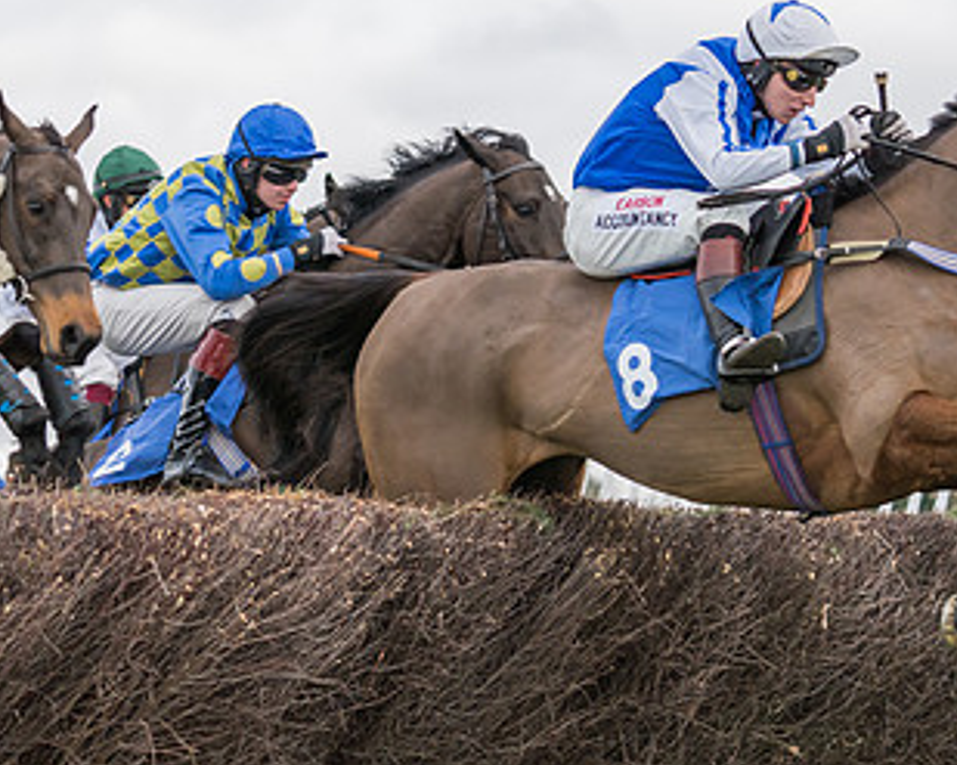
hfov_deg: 10.7
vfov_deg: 8.6
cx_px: 464
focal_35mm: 180
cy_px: 235
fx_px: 5097
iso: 800
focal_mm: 70
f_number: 2.8
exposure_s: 1/1000
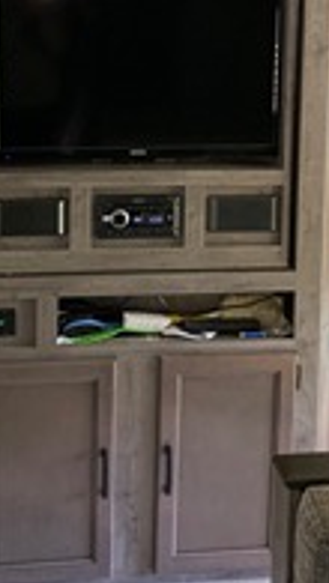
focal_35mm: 58
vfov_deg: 34.8
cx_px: 156
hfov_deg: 20.8
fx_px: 898
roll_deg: -0.5
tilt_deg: -5.3
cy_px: 111
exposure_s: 1/40
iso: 400
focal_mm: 4.25
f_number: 1.8
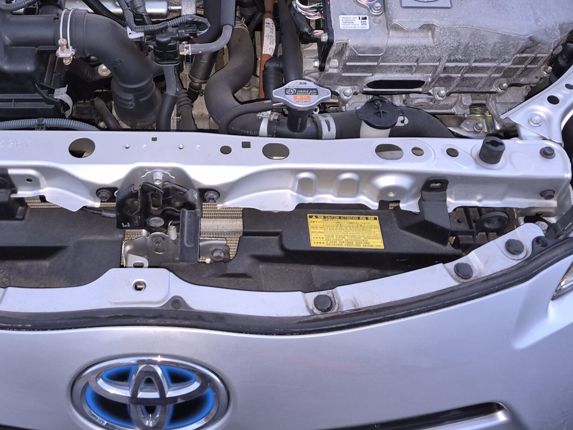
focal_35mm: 38
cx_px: 181
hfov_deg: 48.0
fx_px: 629
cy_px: 83
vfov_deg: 36.4
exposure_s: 1/8
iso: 250
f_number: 1.8
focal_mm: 5.4
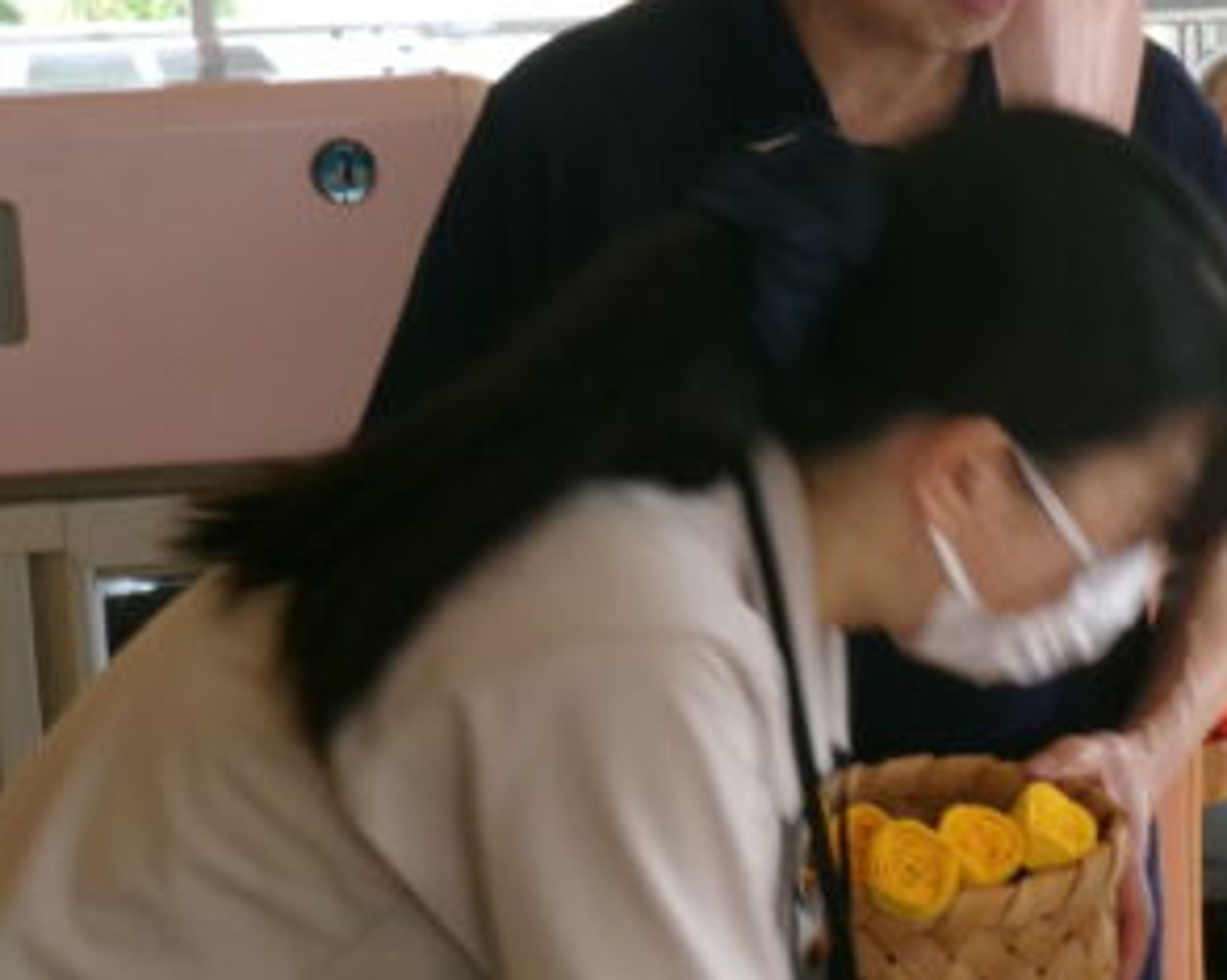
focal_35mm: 156
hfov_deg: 12.2
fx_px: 5661
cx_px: 1252
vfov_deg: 9.9
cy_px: 662
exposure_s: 1/34
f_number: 5.4
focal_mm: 14
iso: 155
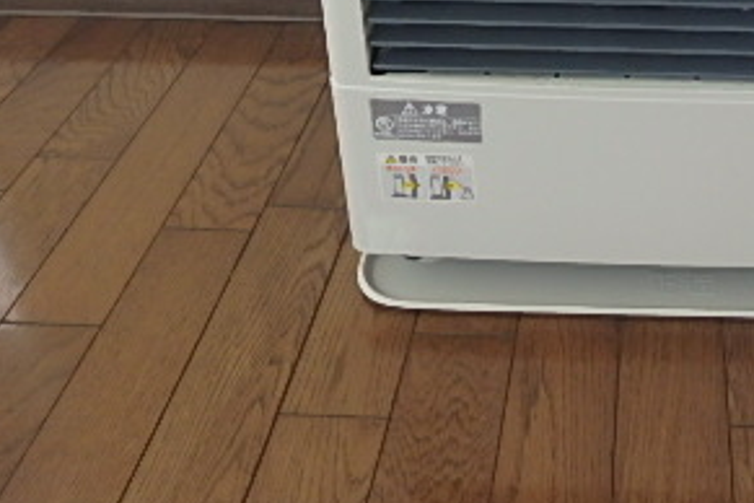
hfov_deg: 39.3
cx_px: 619
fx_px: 1005
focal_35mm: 48
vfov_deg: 25.2
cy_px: -104
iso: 320
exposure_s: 1/30
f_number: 3.5
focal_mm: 3.7
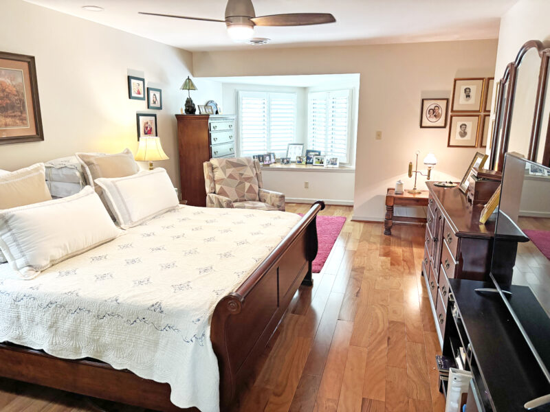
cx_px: 275
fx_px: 413
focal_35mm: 26
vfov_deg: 53.1
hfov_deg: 67.3
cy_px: 206
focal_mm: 5.96
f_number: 1.6
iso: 320
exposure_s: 1/60
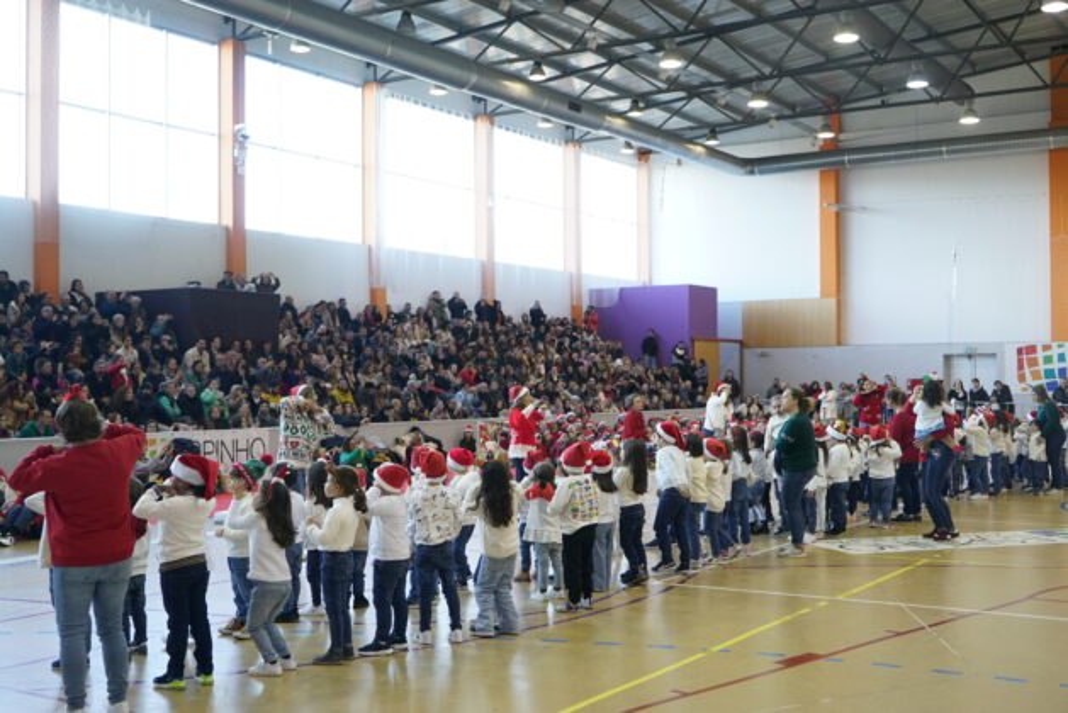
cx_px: 534
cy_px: 356
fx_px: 1217
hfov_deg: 47.4
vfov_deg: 32.7
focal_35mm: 41
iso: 2000
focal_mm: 41
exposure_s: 1/250
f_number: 4
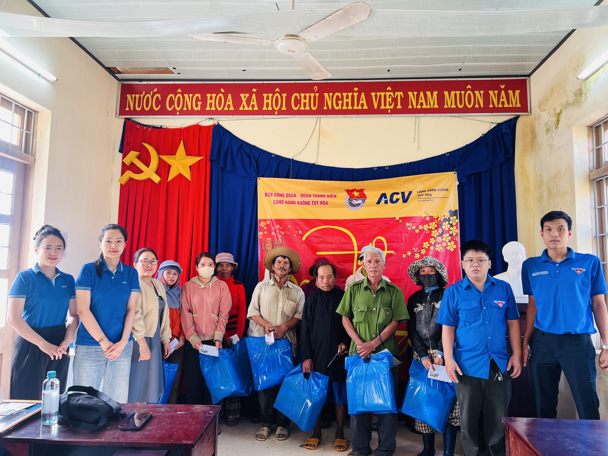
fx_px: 457
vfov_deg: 53.1
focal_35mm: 26
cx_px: 304
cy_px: 228
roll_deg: -0.8
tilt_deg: +4.7
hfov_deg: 67.3
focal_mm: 5.7
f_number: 1.5
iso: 125
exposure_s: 1/100
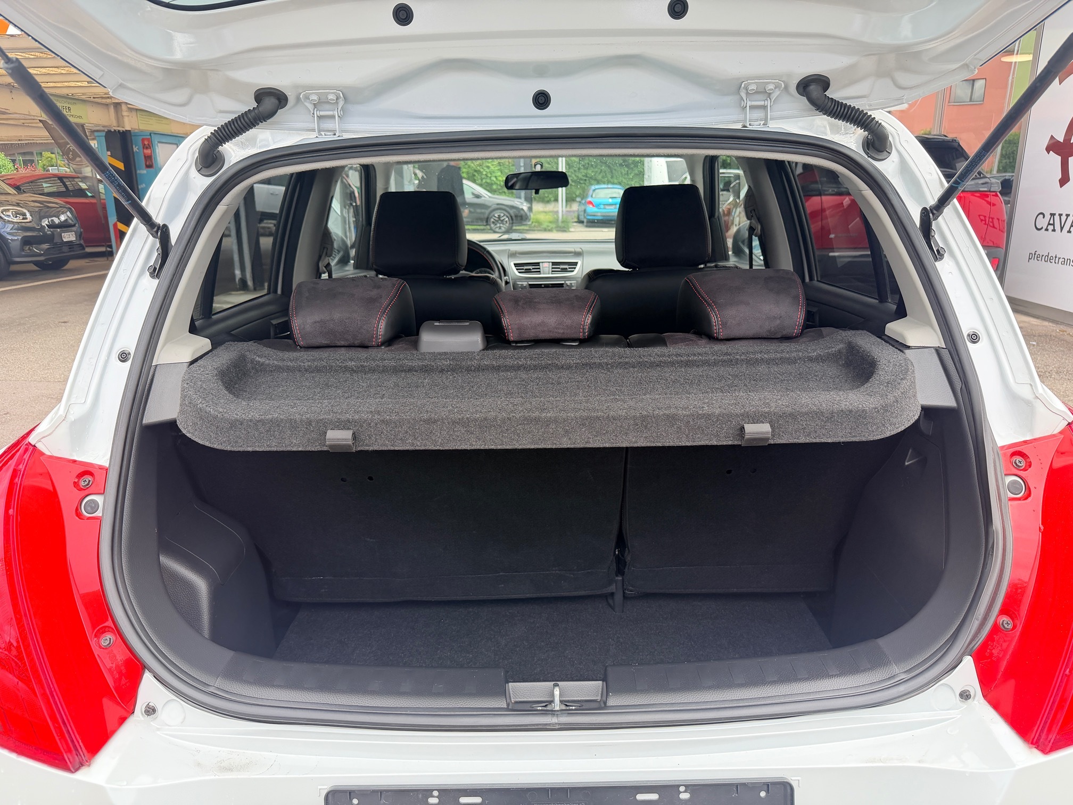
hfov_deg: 71.6
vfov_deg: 56.8
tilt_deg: -15.4
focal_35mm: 24
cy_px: 402
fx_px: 744
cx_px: 536
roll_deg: +0.8
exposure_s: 1/539
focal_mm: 6.76
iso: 100
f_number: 1.78
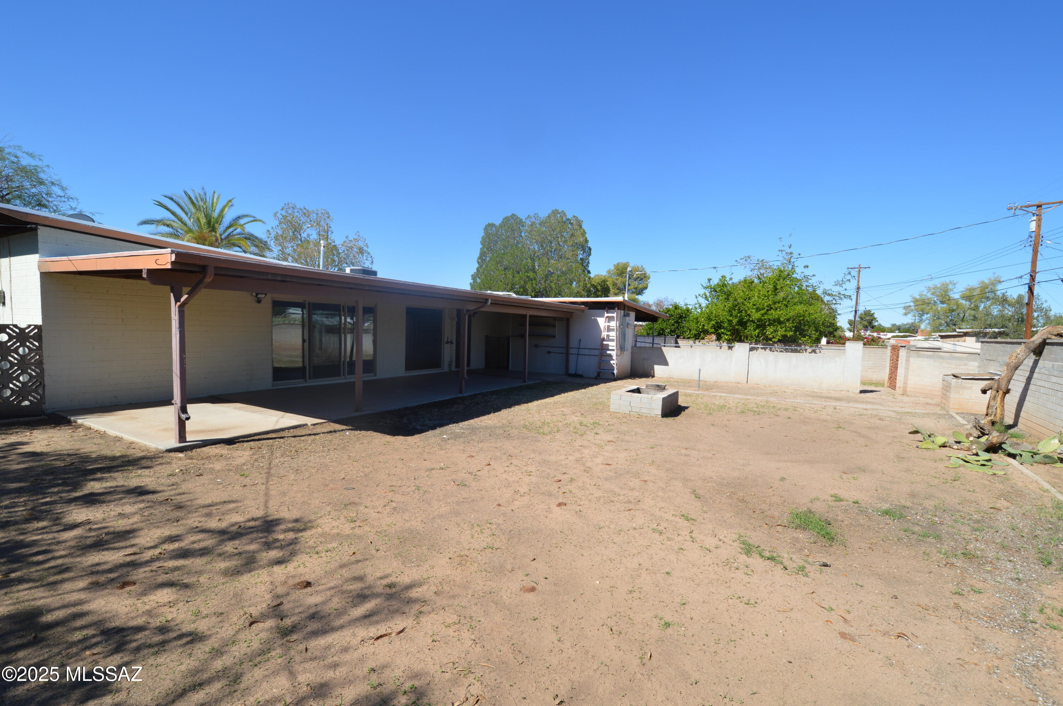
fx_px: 442
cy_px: 353
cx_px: 532
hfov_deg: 100.4
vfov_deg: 77.2
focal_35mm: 15
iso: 100
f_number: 8
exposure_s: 1/250
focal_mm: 10
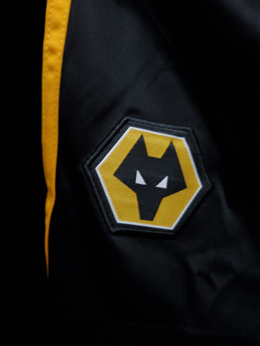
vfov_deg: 67.3
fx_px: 260
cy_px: 173
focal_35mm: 26
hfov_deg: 53.1
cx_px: 130
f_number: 1.5
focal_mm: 4.3
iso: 200
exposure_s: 1/15
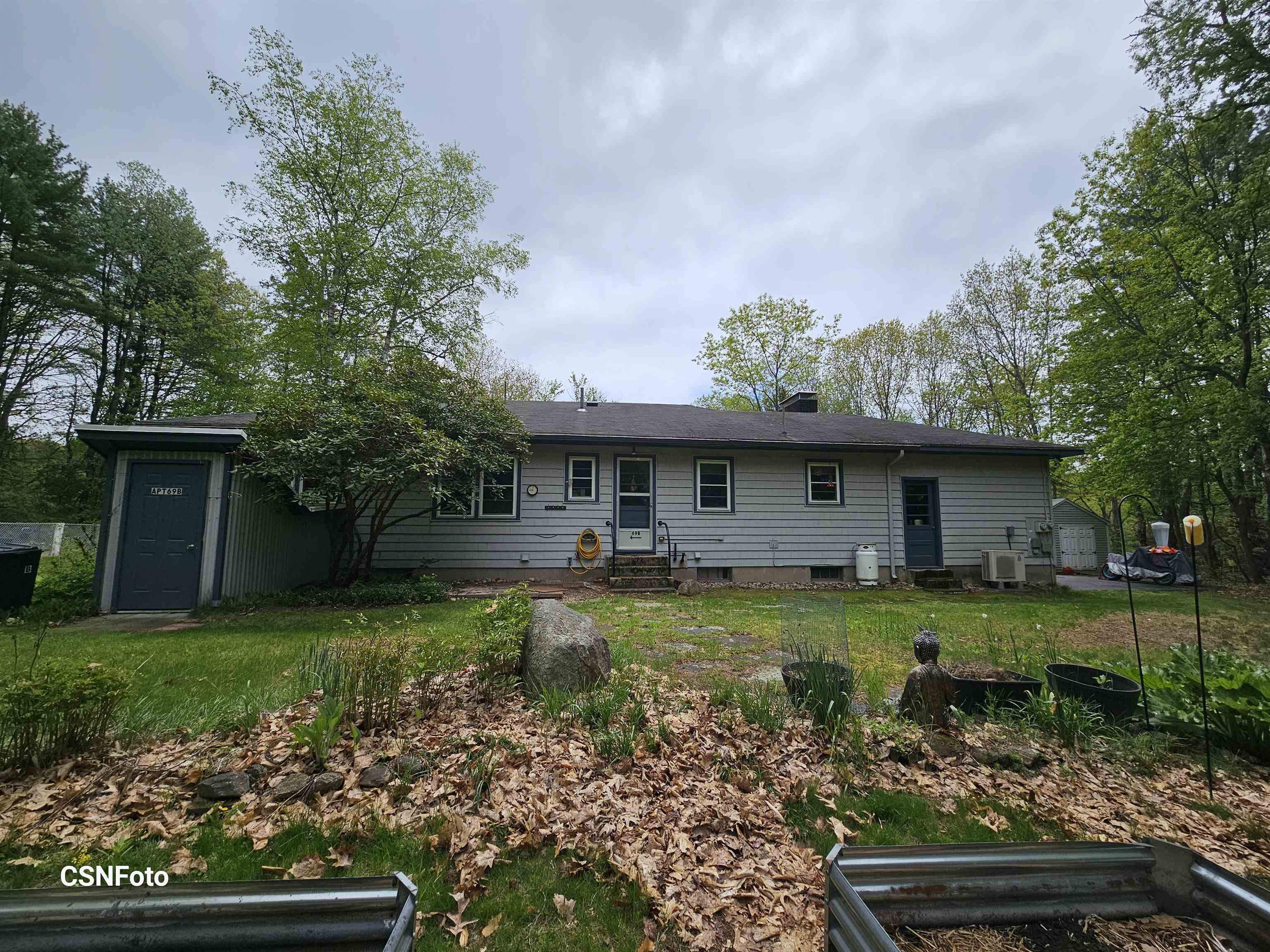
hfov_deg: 106.2
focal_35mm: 13
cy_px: 476
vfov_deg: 89.9
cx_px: 635
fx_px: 477
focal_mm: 2.2
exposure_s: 1/3291
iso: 50
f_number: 2.2
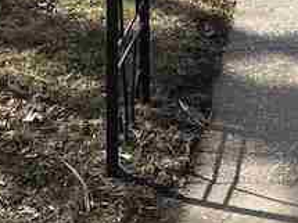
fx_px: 1334
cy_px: -413
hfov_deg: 11.3
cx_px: 622
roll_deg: -0.3
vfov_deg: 8.3
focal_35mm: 155
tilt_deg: +2.4
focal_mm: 5.96
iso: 50
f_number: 1.6
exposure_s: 1/1721
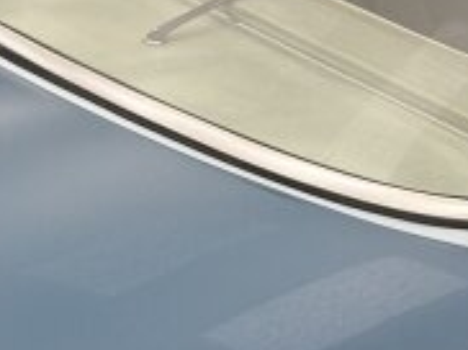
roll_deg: -0.9
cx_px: 671
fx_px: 2282
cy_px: -75
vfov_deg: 8.7
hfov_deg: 11.3
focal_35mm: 169
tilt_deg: -16.8
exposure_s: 1/99
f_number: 1.78
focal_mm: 6.76
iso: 64
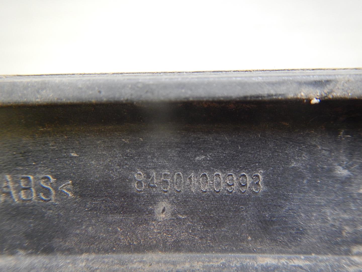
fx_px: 345
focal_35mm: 33
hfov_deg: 55.4
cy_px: 136
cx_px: 181
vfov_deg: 42.9
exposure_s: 1/30
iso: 400
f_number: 3.9
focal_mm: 5.9
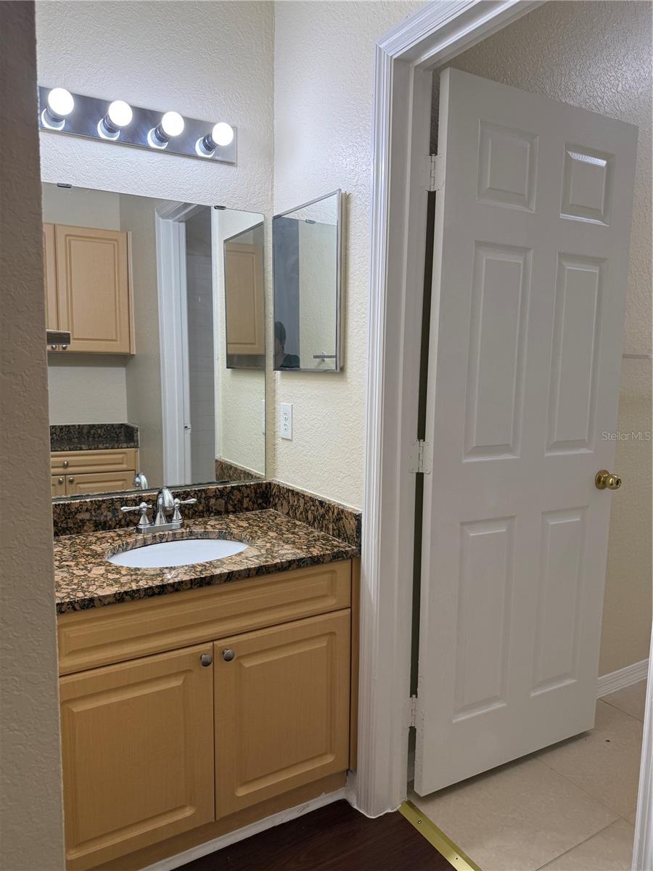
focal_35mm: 24
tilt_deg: -5.9
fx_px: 604
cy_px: 436
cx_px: 326
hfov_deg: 56.8
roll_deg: -0.8
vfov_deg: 71.6
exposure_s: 1/138
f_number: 1.78
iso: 100
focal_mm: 6.76
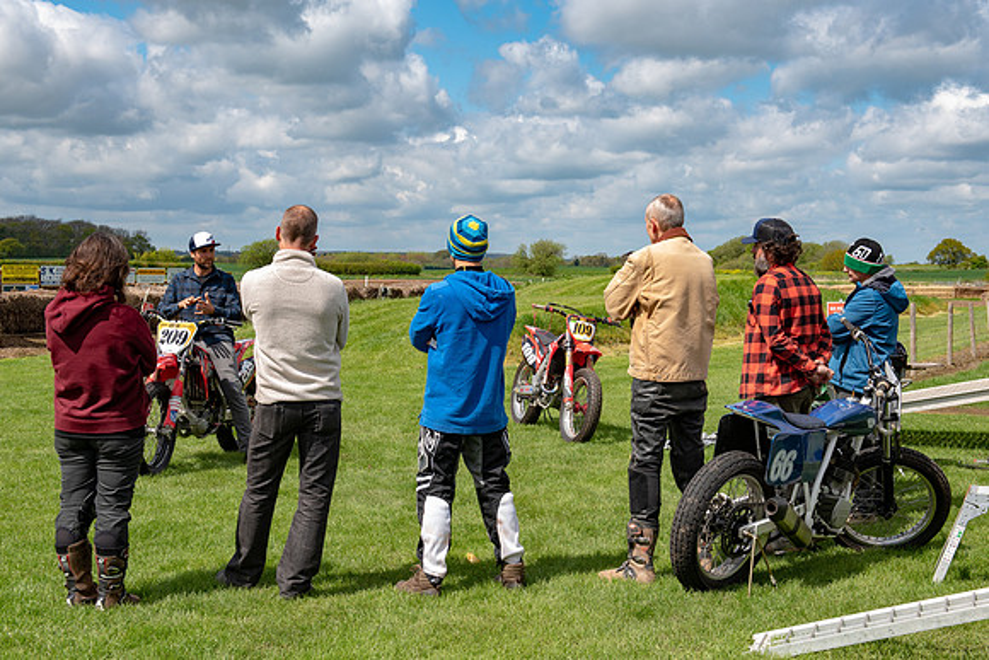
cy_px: 350
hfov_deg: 35.8
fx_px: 1532
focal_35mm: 56
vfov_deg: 24.3
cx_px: 502
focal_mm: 48
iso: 200
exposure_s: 1/200
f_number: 8
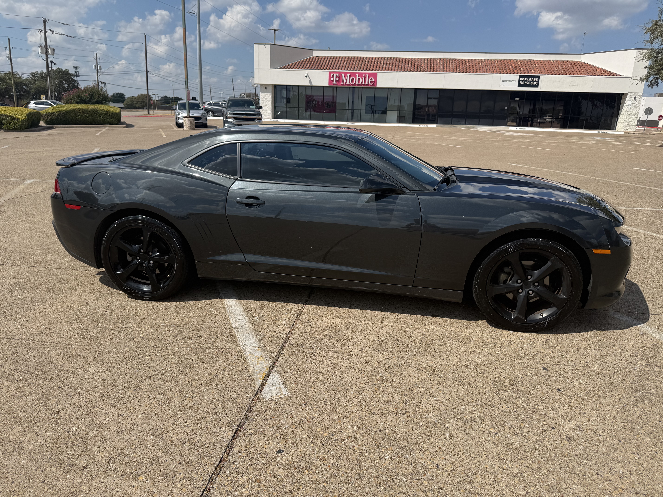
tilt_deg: -13.8
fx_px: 460
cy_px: 248
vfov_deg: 56.8
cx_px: 332
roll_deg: -0.9
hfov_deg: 71.6
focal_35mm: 24
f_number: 1.78
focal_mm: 6.76
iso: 80
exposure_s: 1/6711
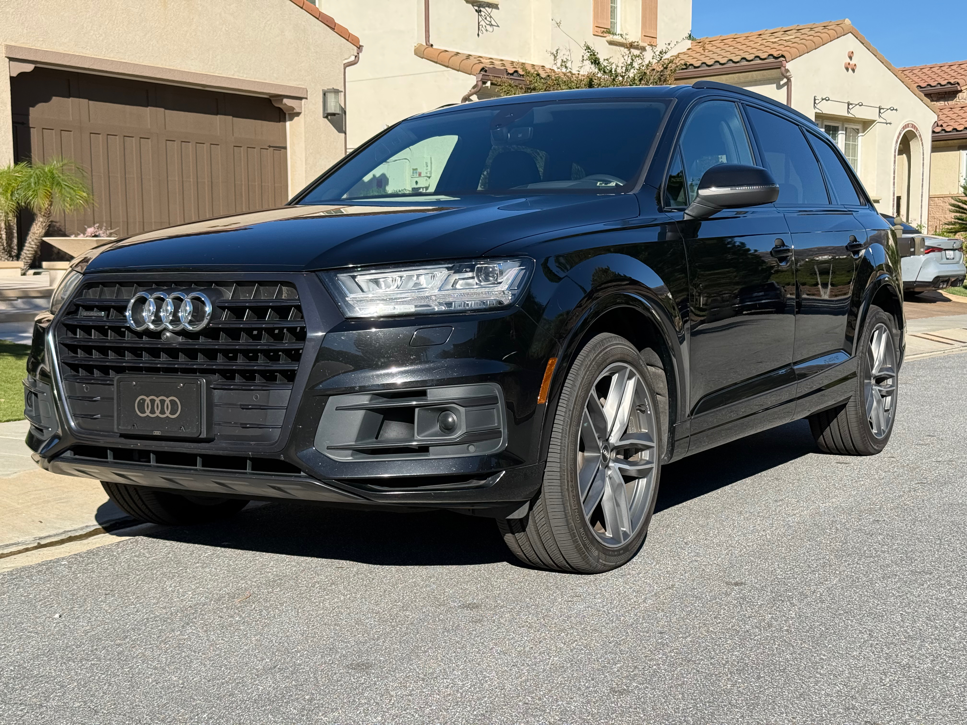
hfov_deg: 39.7
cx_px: 484
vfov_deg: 30.3
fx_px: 1341
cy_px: 362
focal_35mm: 48
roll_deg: +0.2
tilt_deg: -5.2
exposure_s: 1/3226
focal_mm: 6.76
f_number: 1.78
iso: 80
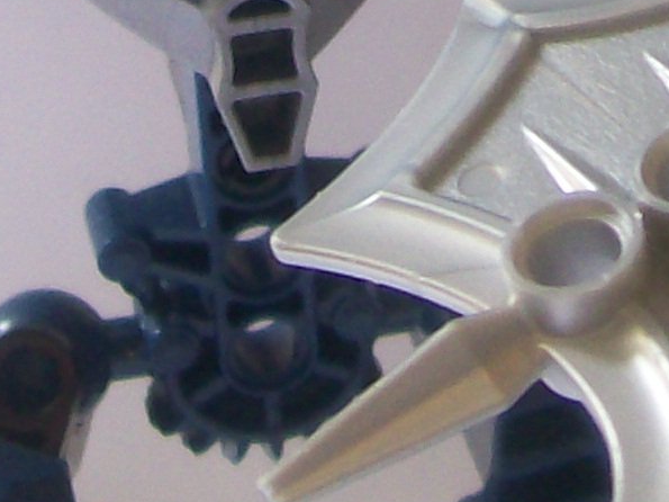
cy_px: -568
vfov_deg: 7.6
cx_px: 387
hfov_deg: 10.6
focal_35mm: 186
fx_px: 3594
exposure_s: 1/54.9
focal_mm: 6
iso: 80
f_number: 2.7
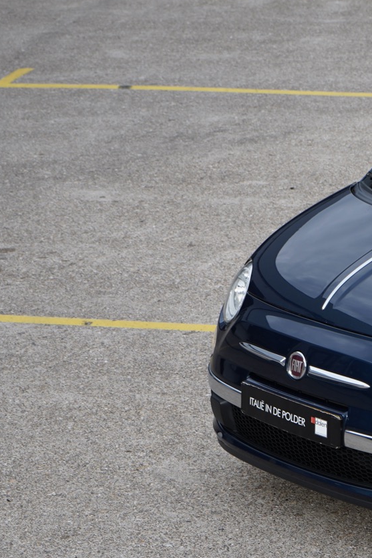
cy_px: 311
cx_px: 537
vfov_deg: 13.3
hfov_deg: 8.7
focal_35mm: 154
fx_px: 2386
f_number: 5.6
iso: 100
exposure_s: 1/160
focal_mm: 67
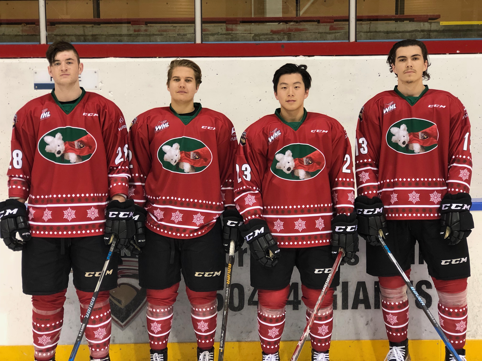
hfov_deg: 33.8
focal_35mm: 57
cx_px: 241
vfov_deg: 25.7
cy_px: 180
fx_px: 794
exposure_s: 1/60
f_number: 2.8
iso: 250
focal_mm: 6.6
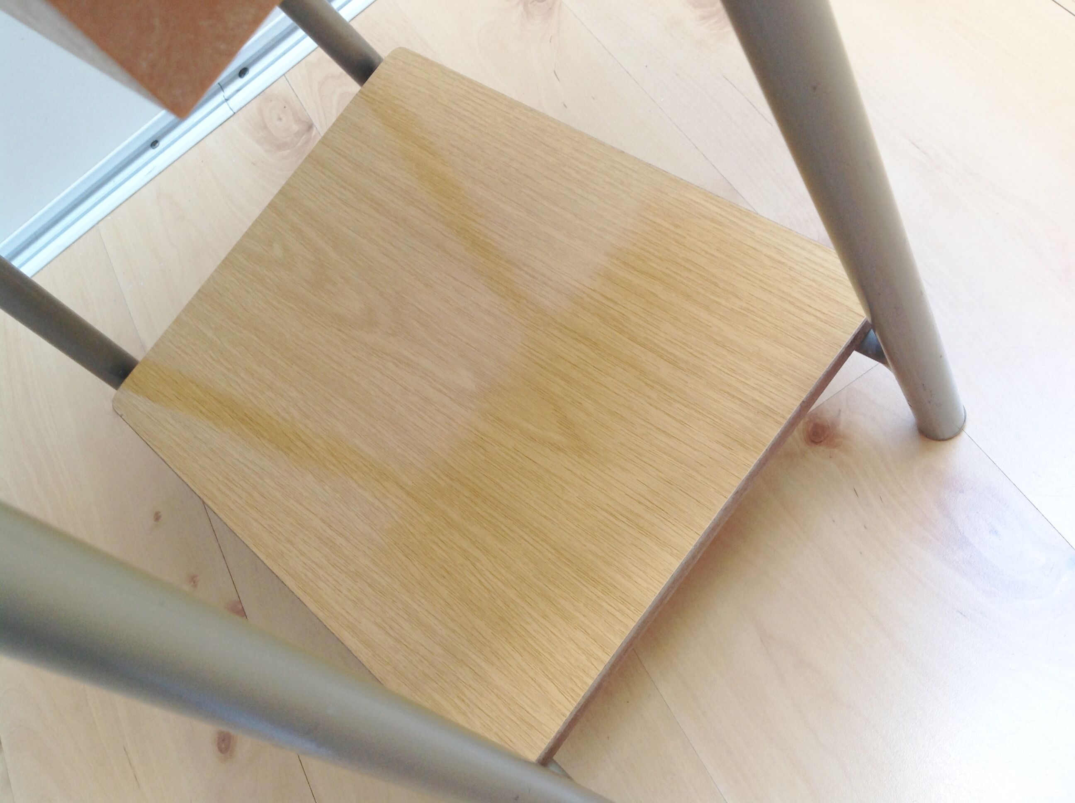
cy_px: 402
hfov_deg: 52.7
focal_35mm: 35
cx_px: 538
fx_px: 1085
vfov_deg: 40.6
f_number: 2.4
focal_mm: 4.28
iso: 50
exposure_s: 1/17
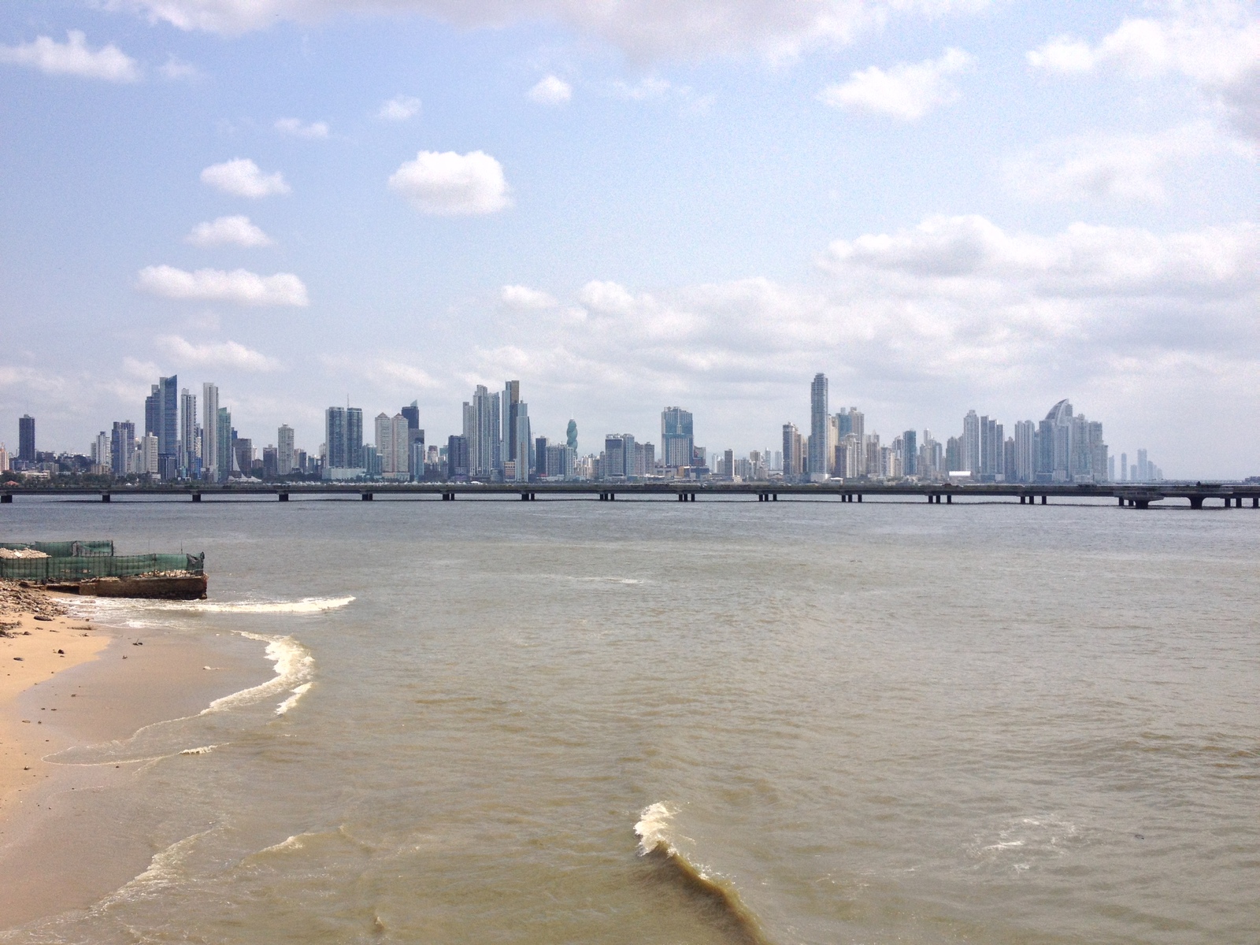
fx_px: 1274
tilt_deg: -3.1
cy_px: 472
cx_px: 630
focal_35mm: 35
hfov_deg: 52.6
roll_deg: +0.2
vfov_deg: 40.7
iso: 50
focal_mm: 4.28
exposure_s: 1/3690
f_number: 2.4
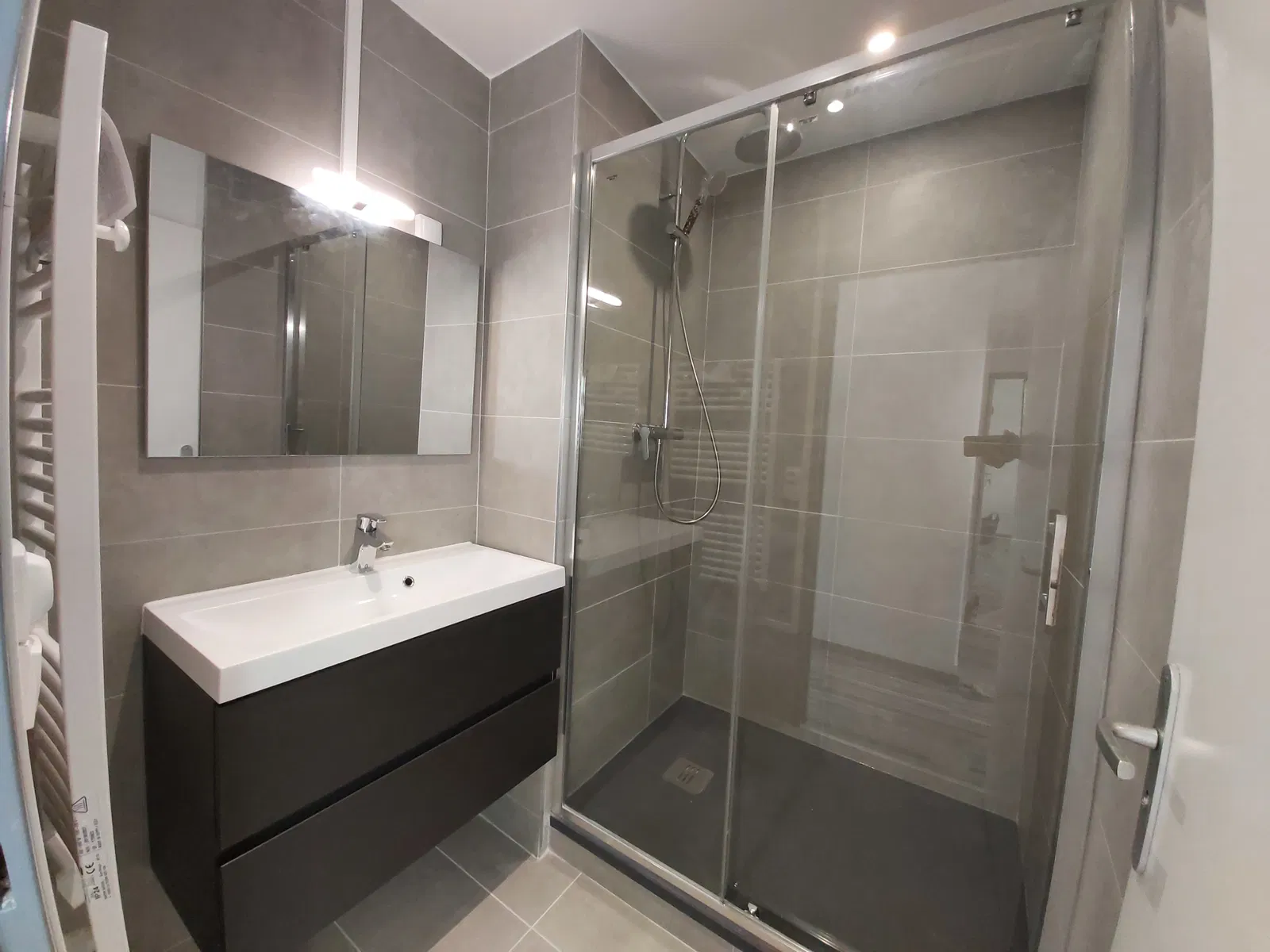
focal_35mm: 13
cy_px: 476
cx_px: 635
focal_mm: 1.42
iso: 125
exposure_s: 1/50
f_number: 2.2
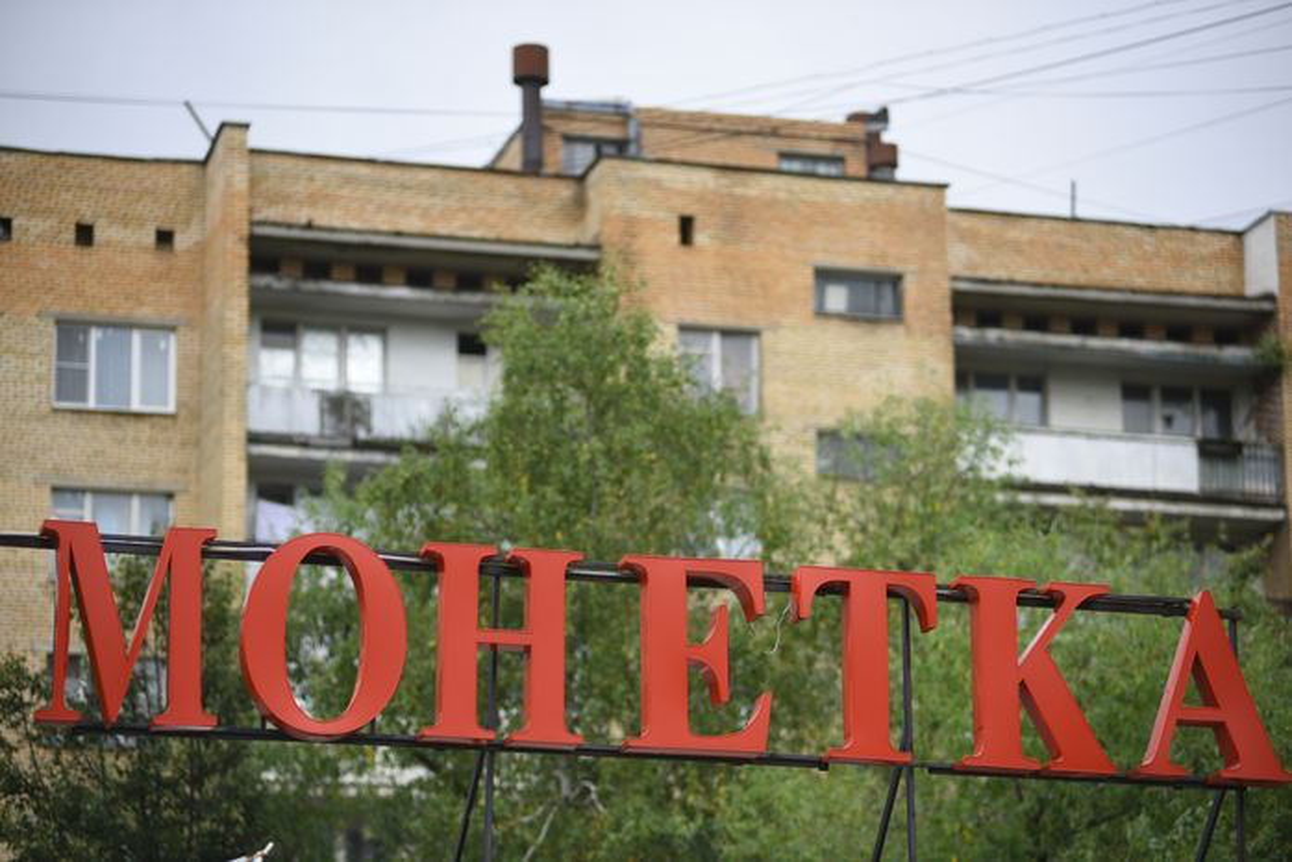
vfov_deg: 11.0
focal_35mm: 125
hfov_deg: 16.4
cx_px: 646
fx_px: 4488
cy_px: 431
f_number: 2.8
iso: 400
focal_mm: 125
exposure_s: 1/1250
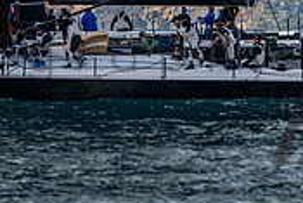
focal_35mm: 992
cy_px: -74
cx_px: 196
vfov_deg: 1.4
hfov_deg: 2.1
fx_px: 8356
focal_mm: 300
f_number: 5.6
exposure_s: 1/2000
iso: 400
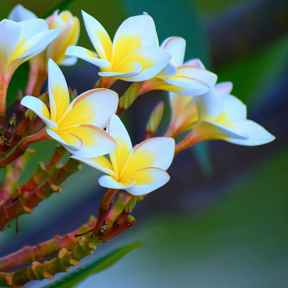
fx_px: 8246
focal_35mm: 876
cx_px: -10
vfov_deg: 2.0
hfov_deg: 2.0
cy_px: 102
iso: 560
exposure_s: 1/250
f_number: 6.3
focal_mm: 300
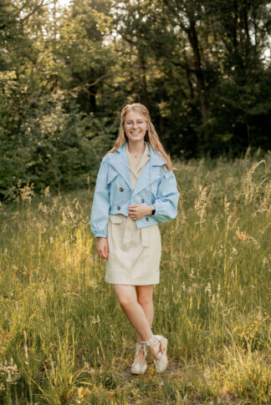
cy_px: 202
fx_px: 564
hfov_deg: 27.0
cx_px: 136
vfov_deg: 39.6
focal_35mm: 50
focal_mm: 50
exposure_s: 1/800
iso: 250
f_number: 2.5
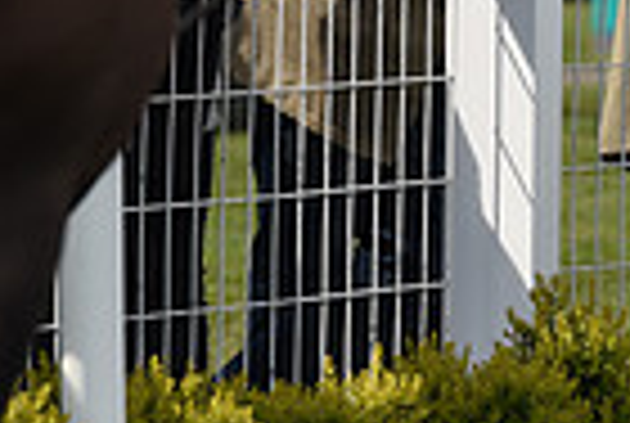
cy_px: -335
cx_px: 968
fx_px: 12679
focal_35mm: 723
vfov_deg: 1.9
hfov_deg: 2.8
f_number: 4.5
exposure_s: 1/4000
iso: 500
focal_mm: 175
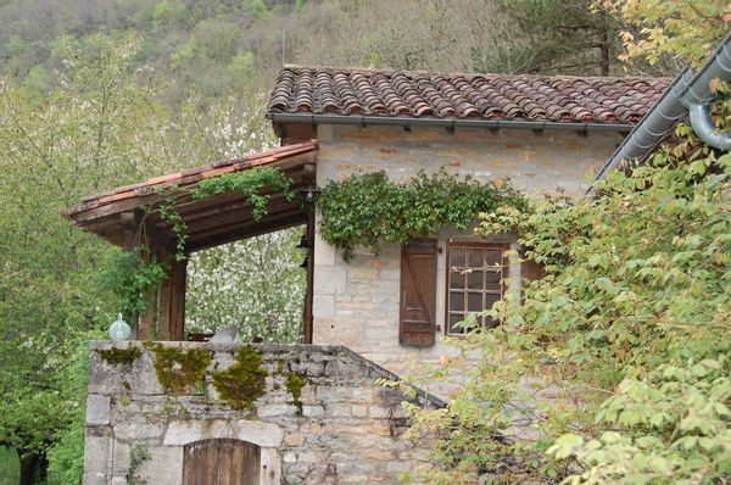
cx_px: 366
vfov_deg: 18.1
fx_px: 1520
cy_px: 242
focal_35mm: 75
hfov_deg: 27.0
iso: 400
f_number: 6.3
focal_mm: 50
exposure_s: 1/160
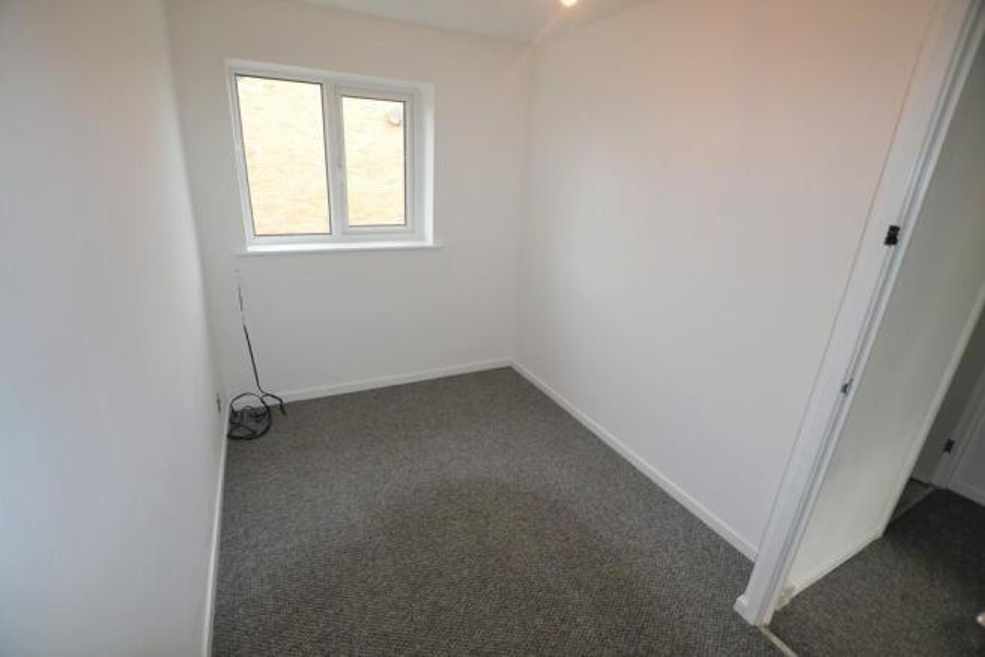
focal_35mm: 15
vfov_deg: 77.4
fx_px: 410
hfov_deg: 100.4
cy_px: 328
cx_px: 492
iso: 360
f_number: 4
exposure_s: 1/125
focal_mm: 10
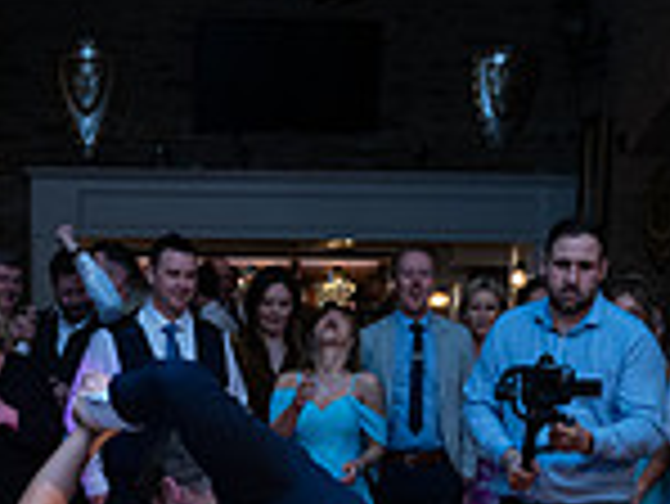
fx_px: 1956
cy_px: 808
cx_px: 184
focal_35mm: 101
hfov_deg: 19.3
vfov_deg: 13.6
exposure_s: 1/160
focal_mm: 27
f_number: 3.5
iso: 640
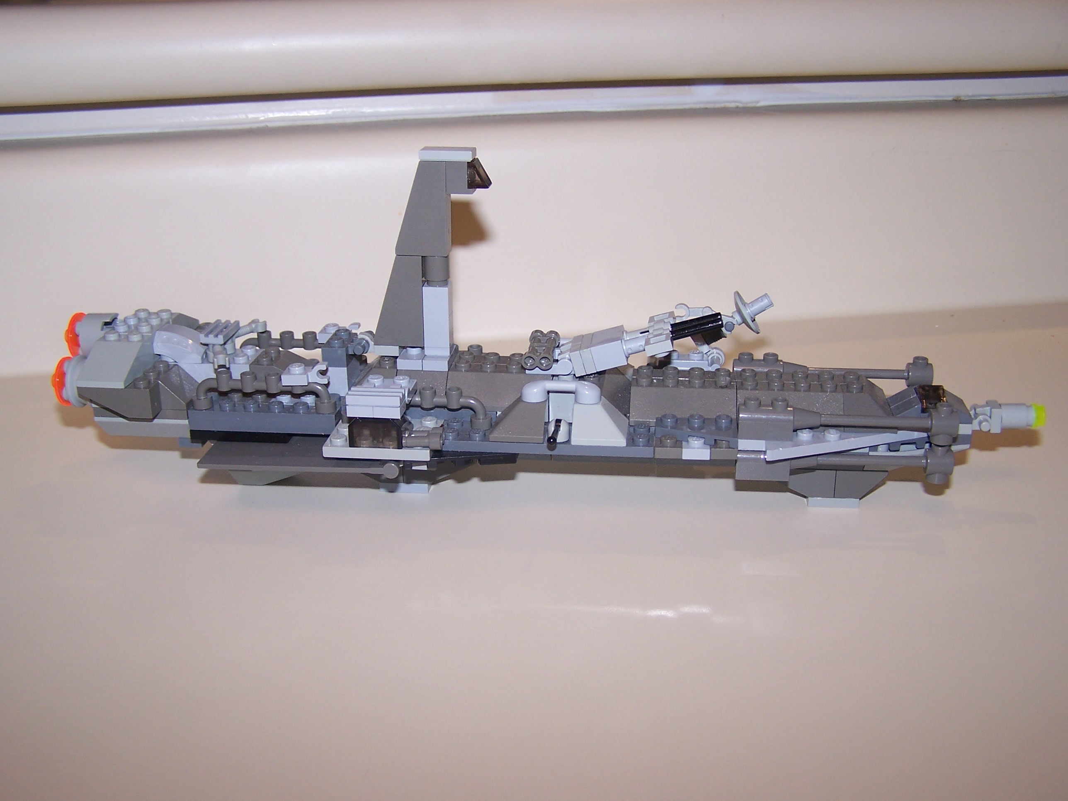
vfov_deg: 37.7
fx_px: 1172
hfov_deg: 49.0
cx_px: 534
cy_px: 400
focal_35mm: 38
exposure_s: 1/60
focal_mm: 6.3
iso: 80
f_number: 2.8
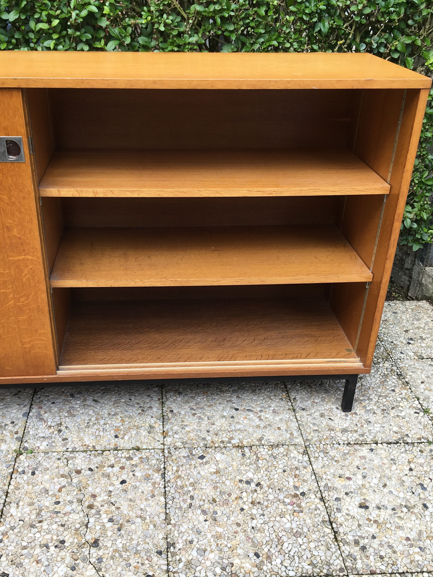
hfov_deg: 41.7
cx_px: 183
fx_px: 567
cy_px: 291
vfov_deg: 54.0
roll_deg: -0.9
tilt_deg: -28.6
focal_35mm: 34
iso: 25
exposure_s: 1/206
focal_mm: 4.15
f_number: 2.2
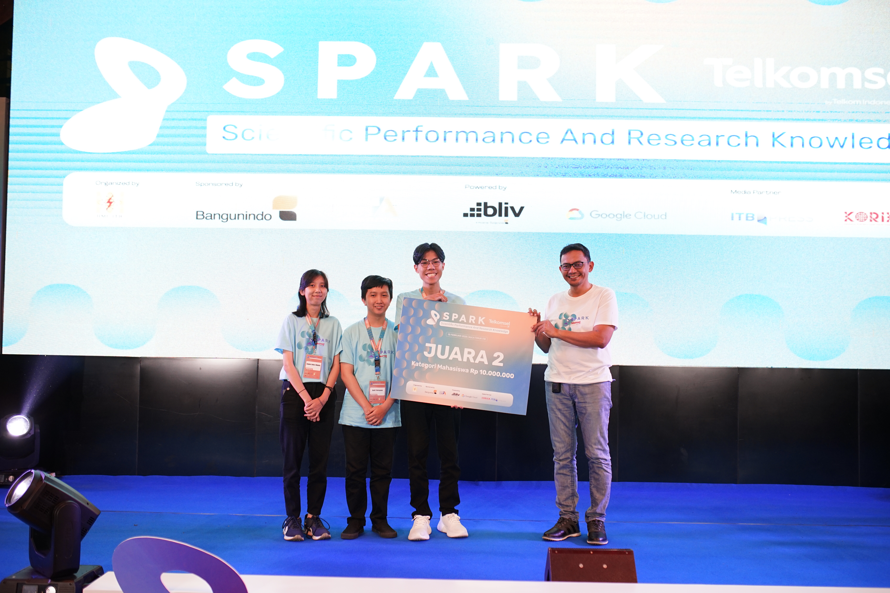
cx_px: 445
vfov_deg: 37.9
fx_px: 865
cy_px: 296
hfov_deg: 54.4
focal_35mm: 35
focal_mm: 35
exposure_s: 1/250
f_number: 2.2
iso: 640
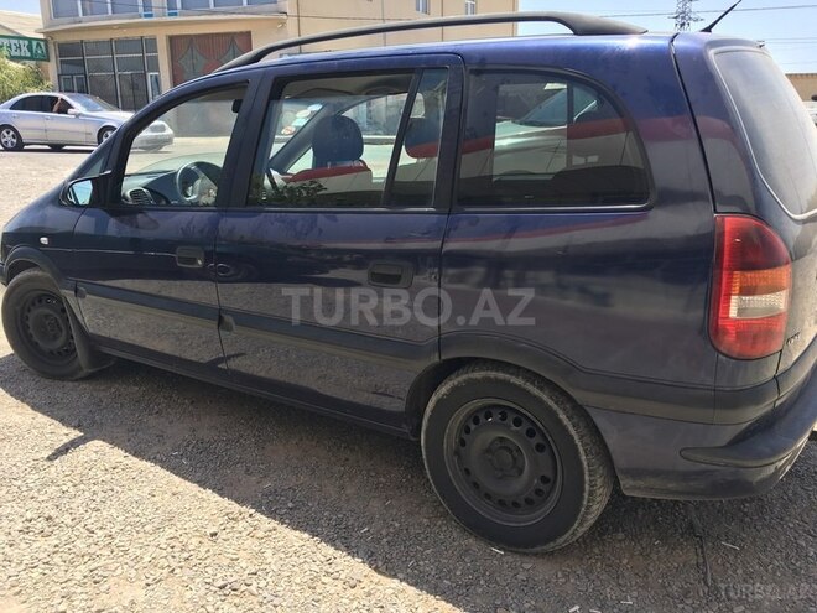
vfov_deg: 48.2
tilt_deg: -14.1
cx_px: 408
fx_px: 684
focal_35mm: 29
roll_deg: +1.3
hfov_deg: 61.7
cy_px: 306
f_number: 2.2
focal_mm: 4.15
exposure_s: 1/646
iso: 25
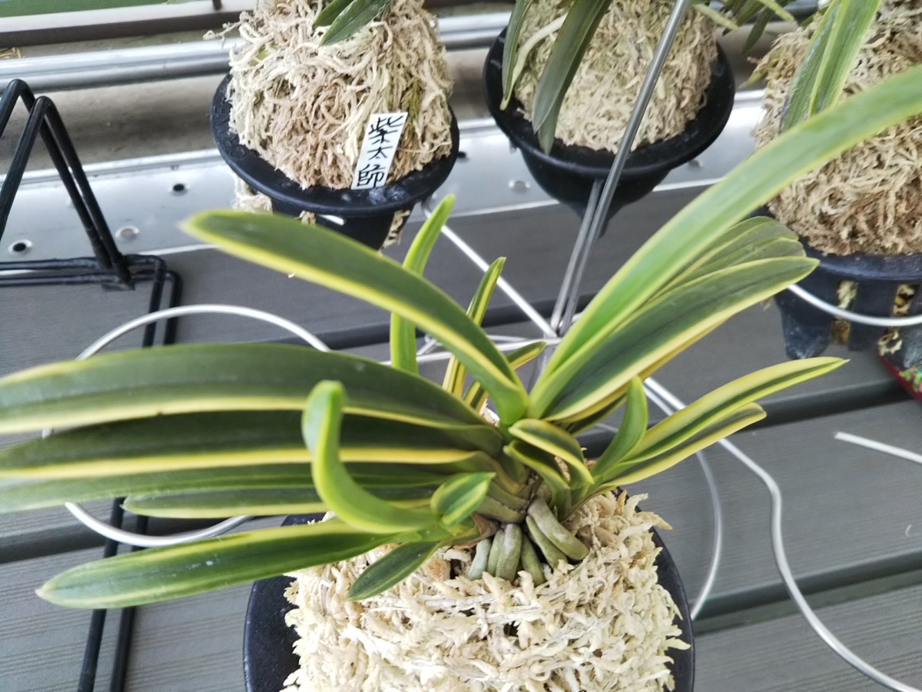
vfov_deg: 46.8
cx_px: 461
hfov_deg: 60.0
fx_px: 799
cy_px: 346
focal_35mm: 30
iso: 50
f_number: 2.2
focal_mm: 4
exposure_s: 1/30
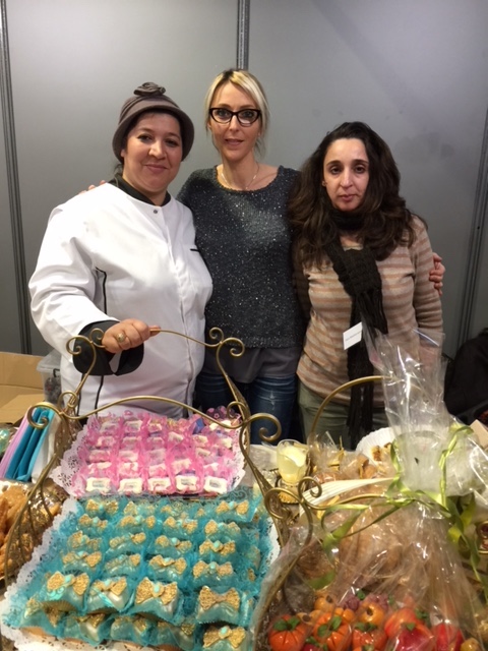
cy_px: 326
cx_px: 244
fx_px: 545
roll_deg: -1.2
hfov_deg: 48.2
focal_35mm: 29
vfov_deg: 61.7
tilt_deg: -16.5
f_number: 2.2
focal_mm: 4.15
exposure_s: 1/17
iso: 64
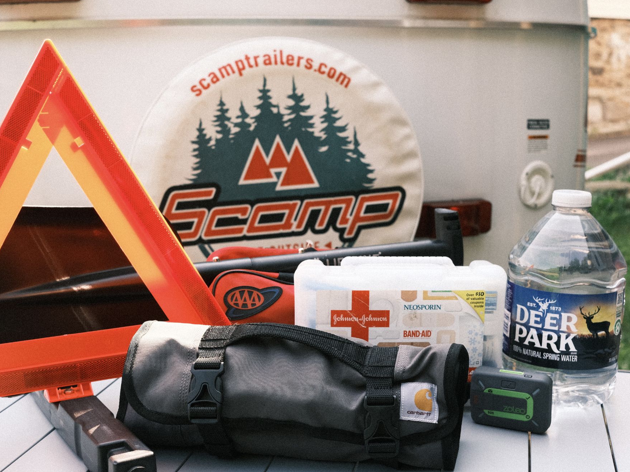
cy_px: 238
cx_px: 324
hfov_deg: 42.1
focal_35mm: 45
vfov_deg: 32.2
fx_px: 819
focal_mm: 27
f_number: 4.5
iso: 320
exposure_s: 1/250
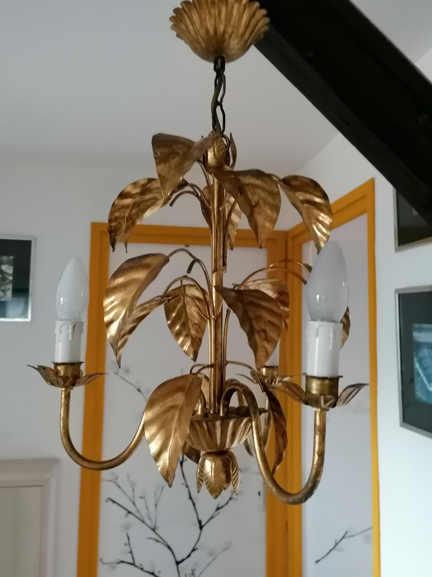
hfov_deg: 44.2
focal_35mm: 32
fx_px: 532
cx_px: 216
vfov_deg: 56.8
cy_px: 288
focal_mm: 4.75
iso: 400
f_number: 1.8
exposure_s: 1/25
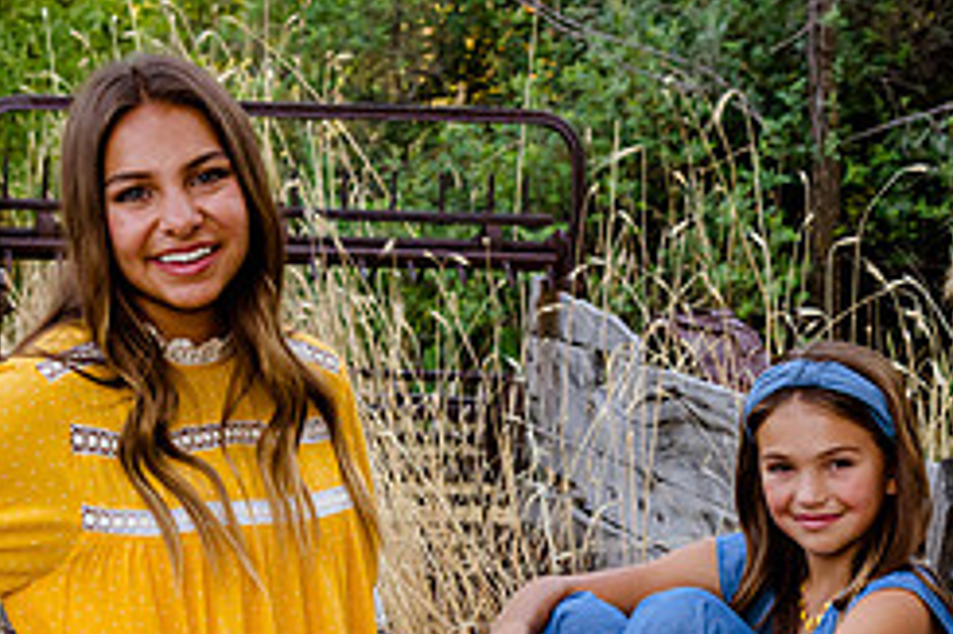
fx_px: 3042
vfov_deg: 11.9
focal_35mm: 115
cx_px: 524
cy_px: 464
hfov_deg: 17.8
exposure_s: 1/160
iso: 1000
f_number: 6.3
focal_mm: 48
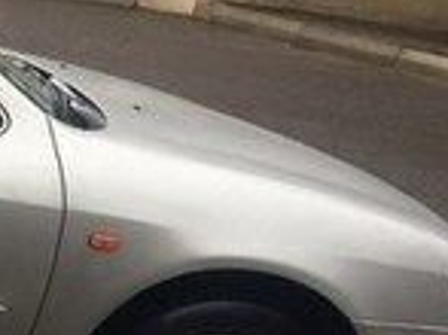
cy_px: 315
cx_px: -445
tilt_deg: -19.6
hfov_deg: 13.2
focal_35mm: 130
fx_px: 1681
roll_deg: -10.2
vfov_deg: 11.3
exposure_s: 1/33
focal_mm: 4.15
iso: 40
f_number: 2.2
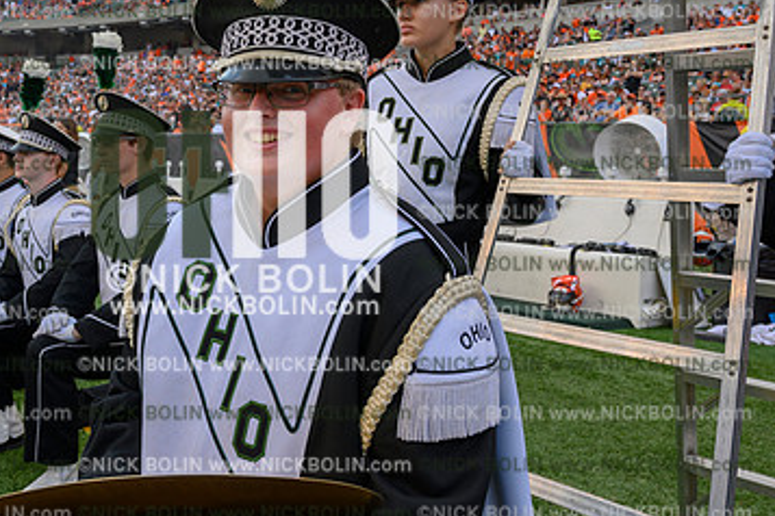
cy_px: 214
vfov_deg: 34.1
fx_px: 840
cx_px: 243
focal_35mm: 39
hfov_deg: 48.5
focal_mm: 24
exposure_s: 1/100
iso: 80
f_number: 7.1
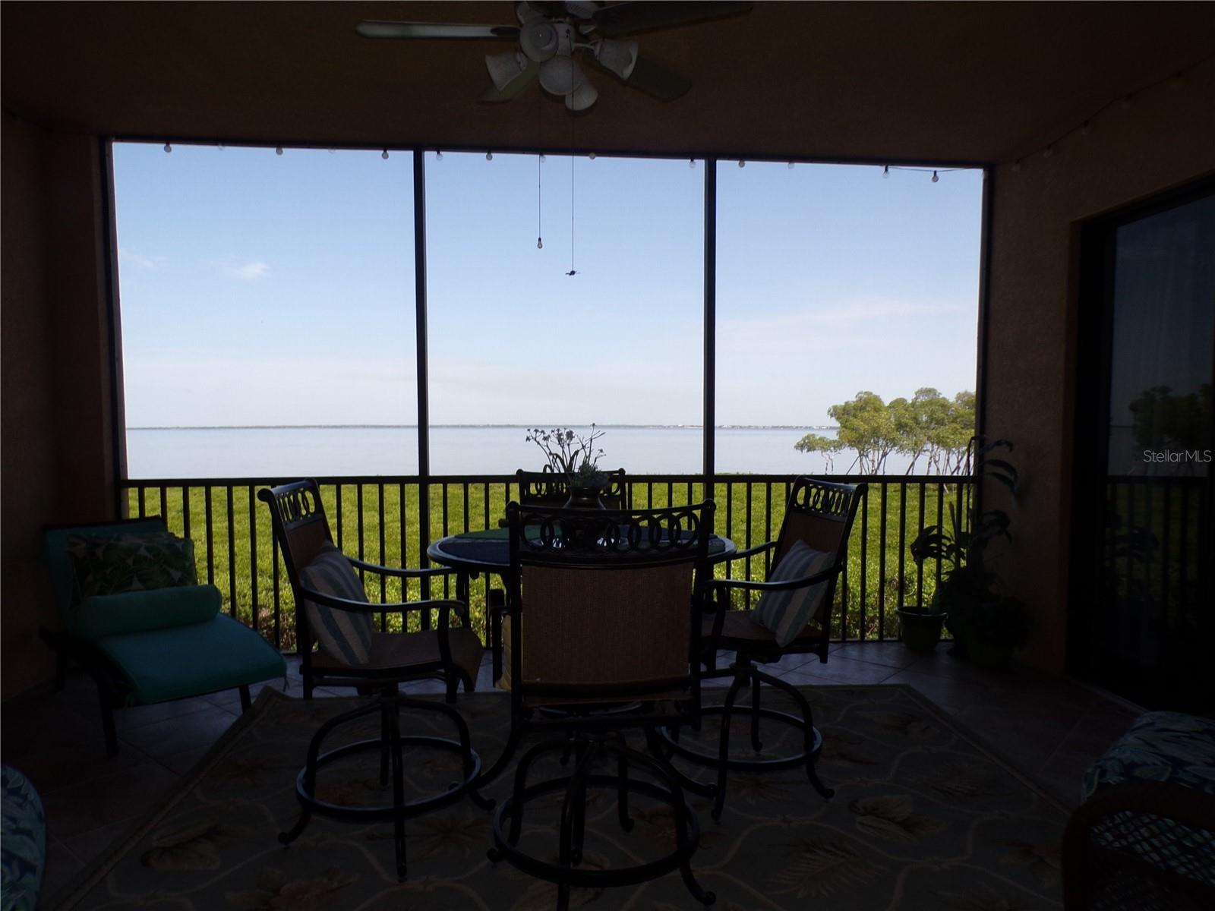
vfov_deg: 56.8
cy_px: 456
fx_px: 842
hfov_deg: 71.6
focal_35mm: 24
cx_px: 608
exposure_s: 1/110
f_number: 5.8
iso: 80
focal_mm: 4.3
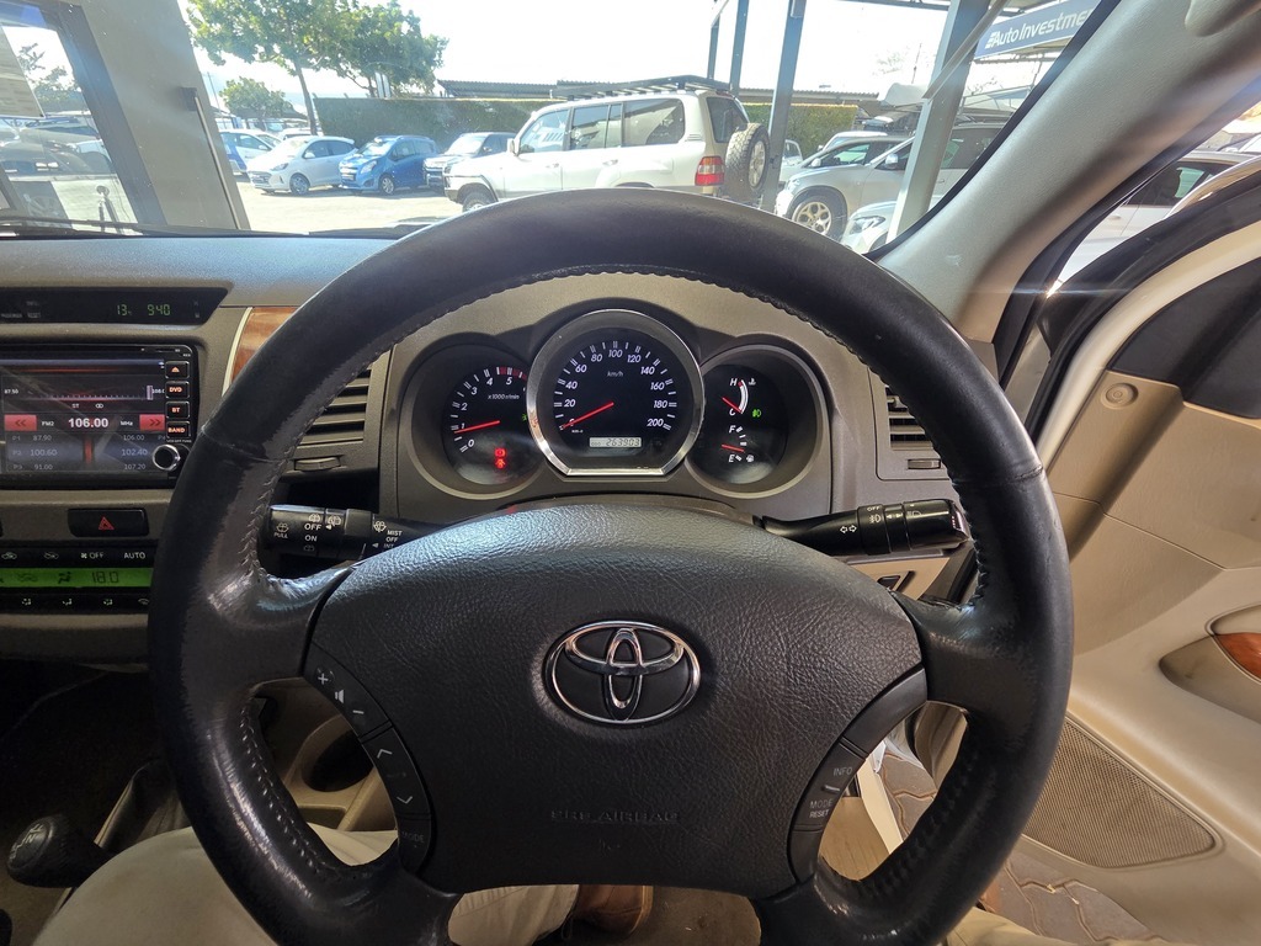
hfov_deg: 106.2
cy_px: 473
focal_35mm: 13
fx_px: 474
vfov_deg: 89.9
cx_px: 630
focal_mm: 2.2
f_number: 2.2
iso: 160
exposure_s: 1/100
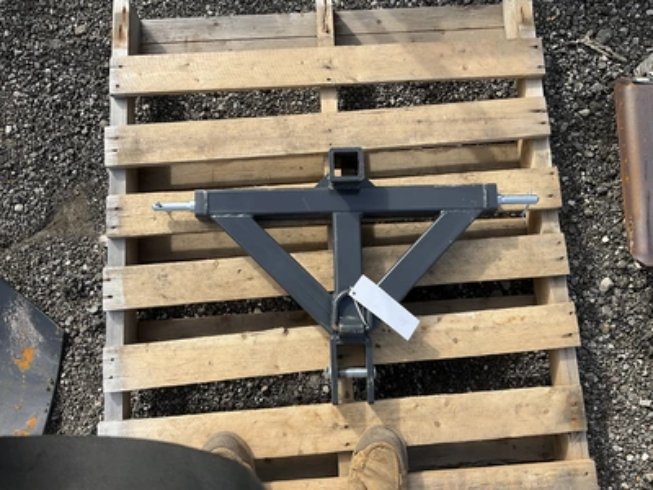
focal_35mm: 29
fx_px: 547
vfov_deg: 48.2
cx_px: 326
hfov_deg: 61.7
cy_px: 245
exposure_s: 1/898
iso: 25
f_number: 1.8
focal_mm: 3
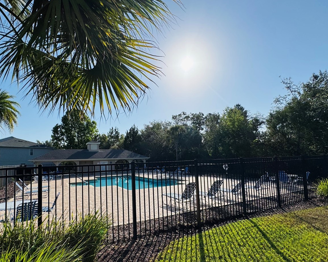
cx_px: 145
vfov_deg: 70.6
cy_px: 148
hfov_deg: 82.9
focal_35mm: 19
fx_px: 184
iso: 40
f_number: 2.2
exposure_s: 1/4132
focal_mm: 2.22
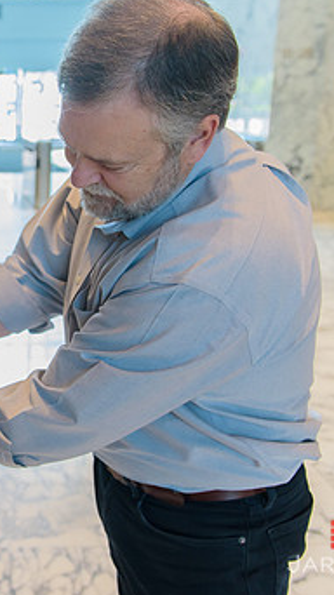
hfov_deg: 23.1
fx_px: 757
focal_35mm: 48
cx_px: -50
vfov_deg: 42.9
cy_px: 274
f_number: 3.2
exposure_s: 1/125
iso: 1600
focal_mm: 27
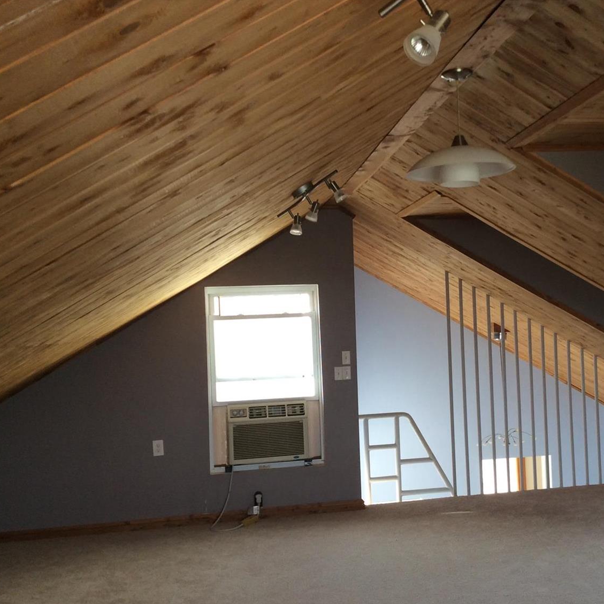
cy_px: 318
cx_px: 387
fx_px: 790
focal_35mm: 40
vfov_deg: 41.8
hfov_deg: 41.5
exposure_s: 1/60
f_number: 2.4
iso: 40
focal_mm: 3.3
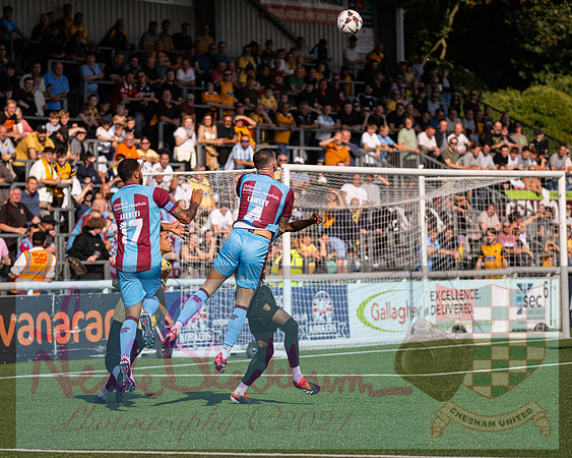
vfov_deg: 8.8
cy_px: 223
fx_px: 2958
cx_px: 205
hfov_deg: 11.0
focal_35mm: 175
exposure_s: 1/5000
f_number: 2.8
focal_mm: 135
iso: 200
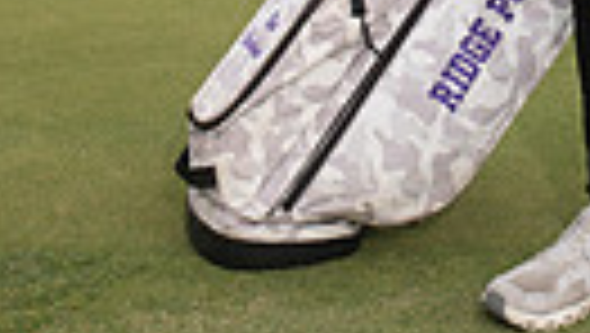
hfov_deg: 15.2
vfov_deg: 8.1
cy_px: -500
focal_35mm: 137
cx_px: 658
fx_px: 2145
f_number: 6.3
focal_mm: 38
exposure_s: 1/320
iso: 80
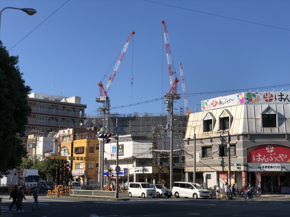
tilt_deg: +9.0
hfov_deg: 36.8
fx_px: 436
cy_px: 108
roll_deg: -0.2
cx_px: 145
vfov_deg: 28.0
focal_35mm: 52
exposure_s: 1/1297
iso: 16
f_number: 2.4
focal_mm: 6
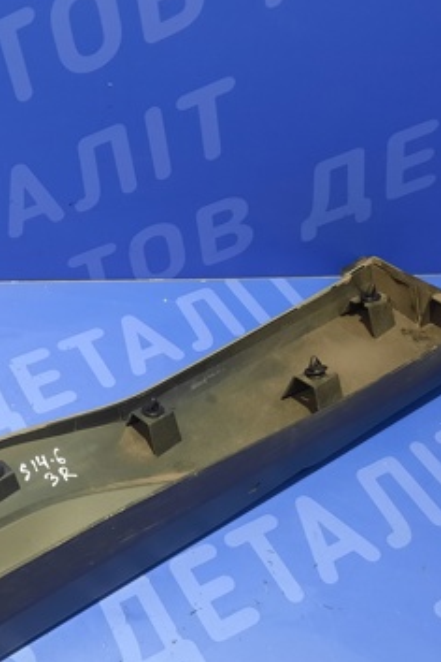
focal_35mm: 47
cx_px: -34
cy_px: 432
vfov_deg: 41.5
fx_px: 864
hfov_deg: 26.6
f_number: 2
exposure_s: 1/25
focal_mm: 4.6
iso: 400
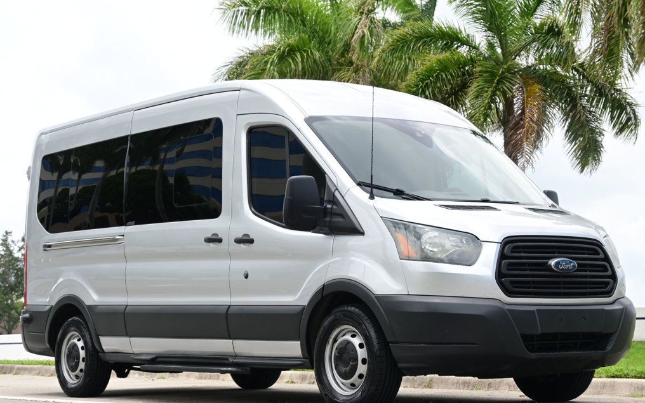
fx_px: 1354
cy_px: 211
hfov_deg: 26.8
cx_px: 321
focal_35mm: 77
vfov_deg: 16.9
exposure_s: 1/200
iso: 100
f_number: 7.1
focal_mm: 50
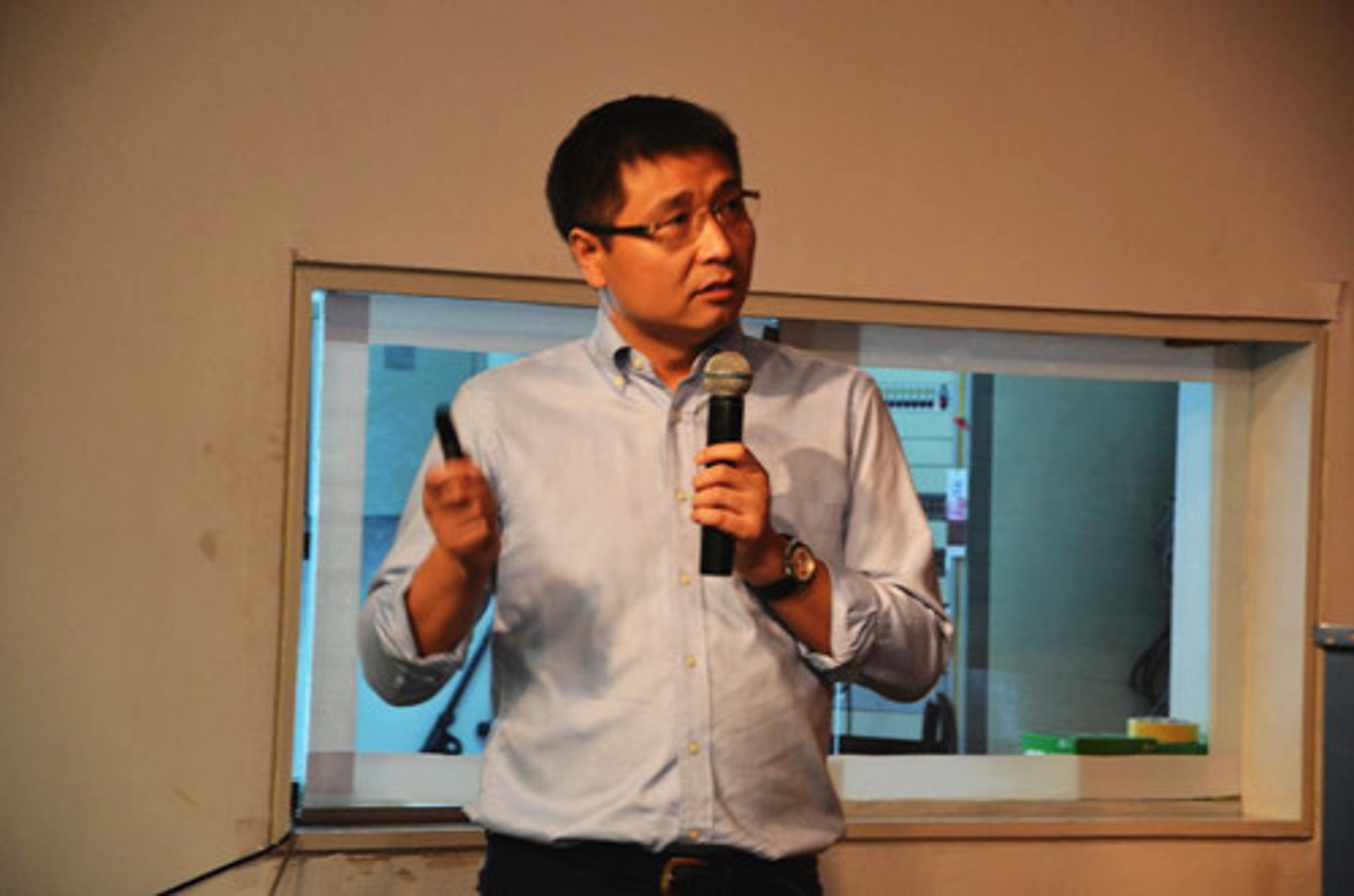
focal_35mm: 158
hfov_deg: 13.1
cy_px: 448
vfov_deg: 8.7
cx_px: 677
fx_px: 5911
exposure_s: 1/20
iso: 1000
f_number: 5.6
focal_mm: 105
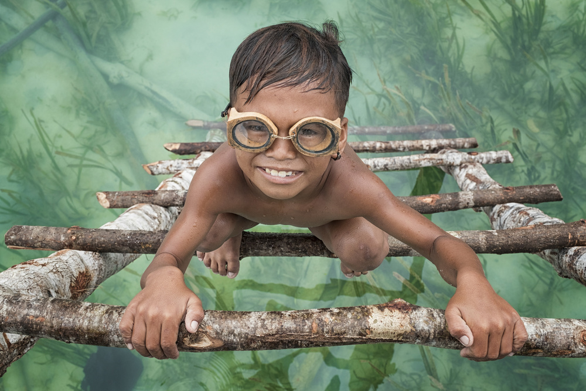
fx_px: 602
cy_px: 196
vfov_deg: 36.0
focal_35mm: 37
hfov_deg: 51.9
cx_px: 293
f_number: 8
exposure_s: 1/250
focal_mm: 24.9
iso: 400
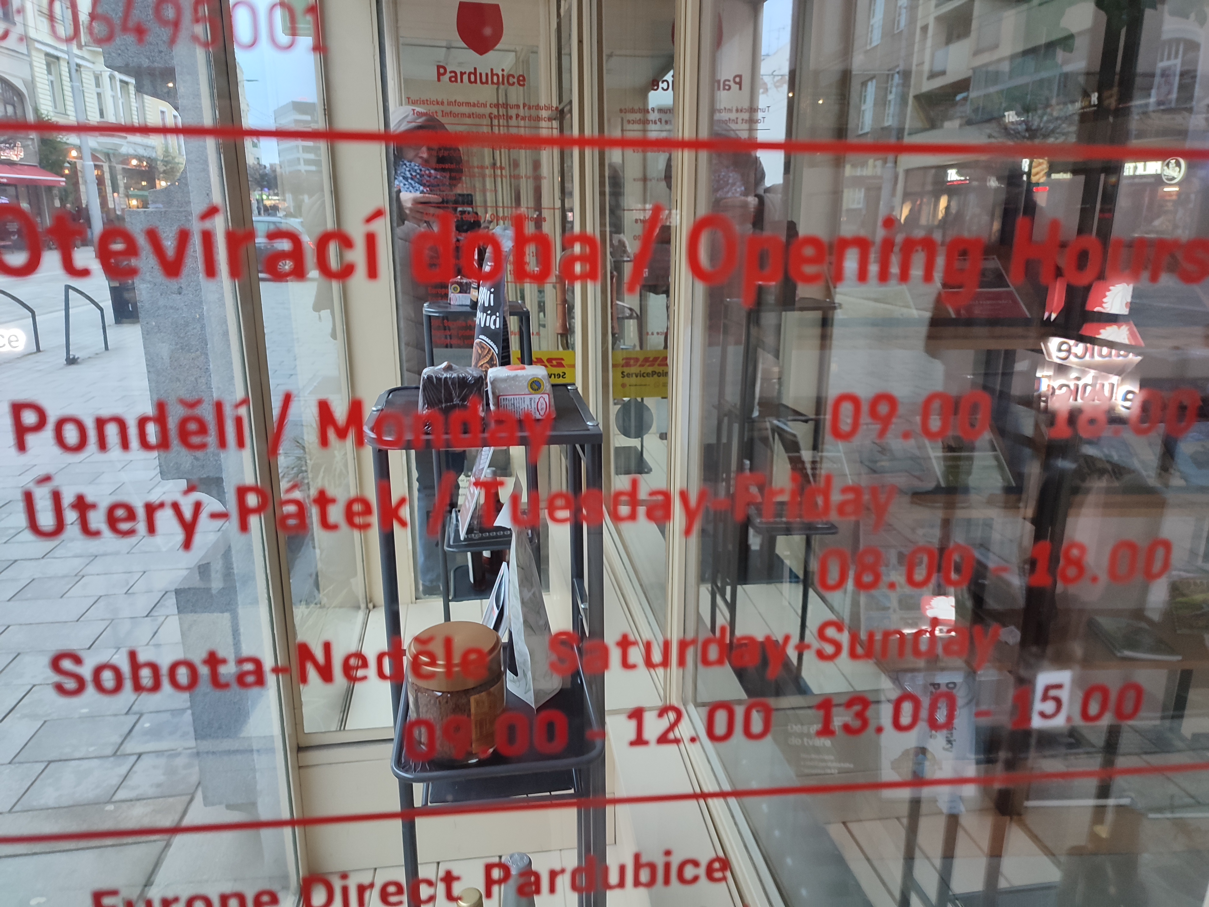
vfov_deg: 54.9
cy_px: 454
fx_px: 873
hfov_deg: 69.4
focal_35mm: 25
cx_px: 604
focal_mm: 6.04
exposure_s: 1/20
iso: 435
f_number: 1.9
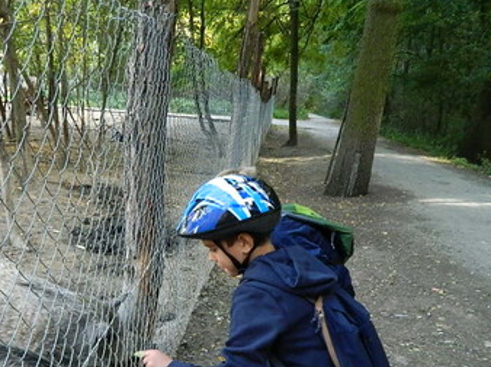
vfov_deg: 38.2
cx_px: 144
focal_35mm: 37
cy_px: 246
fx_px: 524
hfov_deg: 48.8
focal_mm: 4.5
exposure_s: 1/100
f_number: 3.1
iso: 400
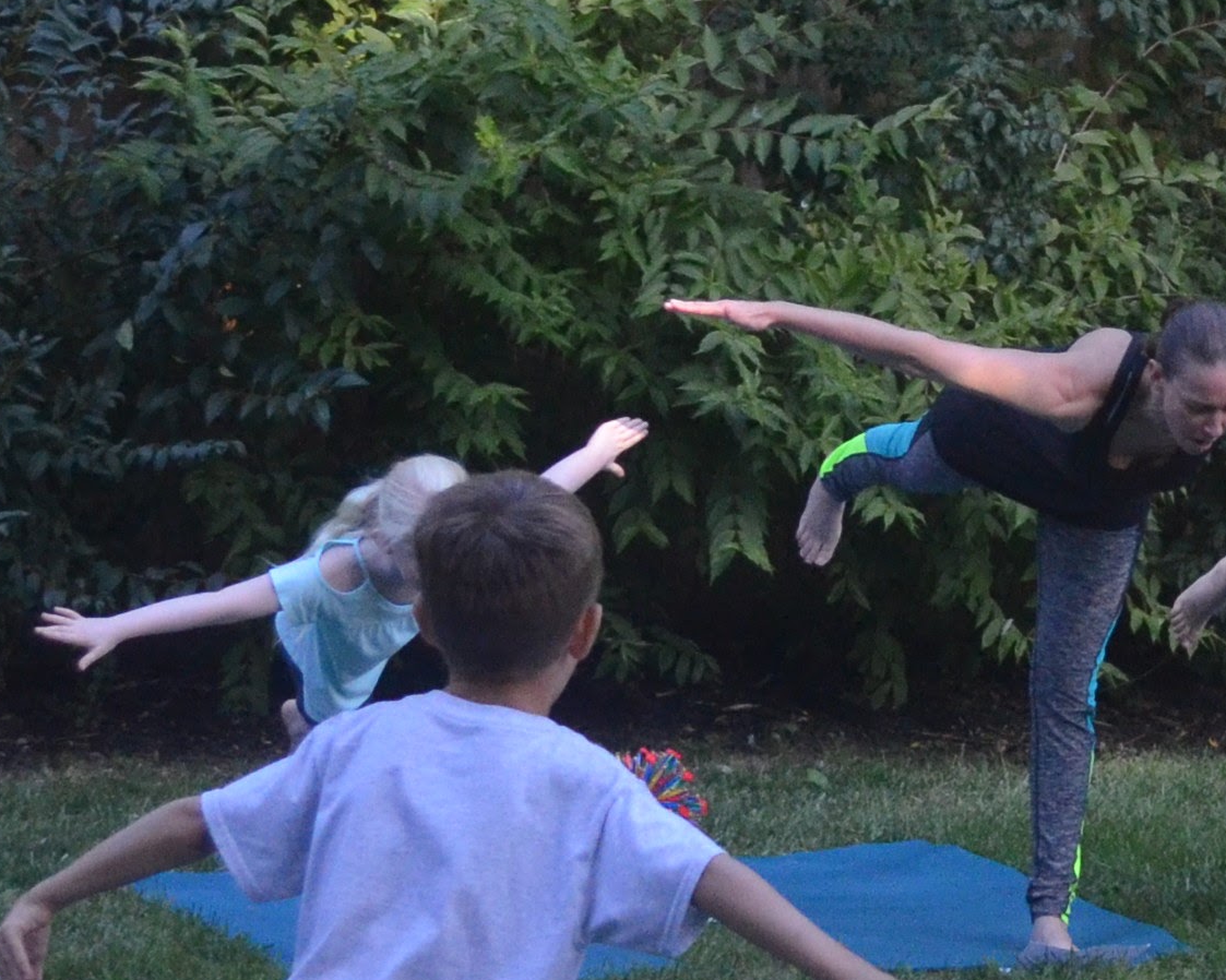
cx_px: 1277
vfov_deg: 10.4
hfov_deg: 12.8
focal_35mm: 148
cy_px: 210
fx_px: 5369
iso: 1600
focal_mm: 24
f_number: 4
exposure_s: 1/500
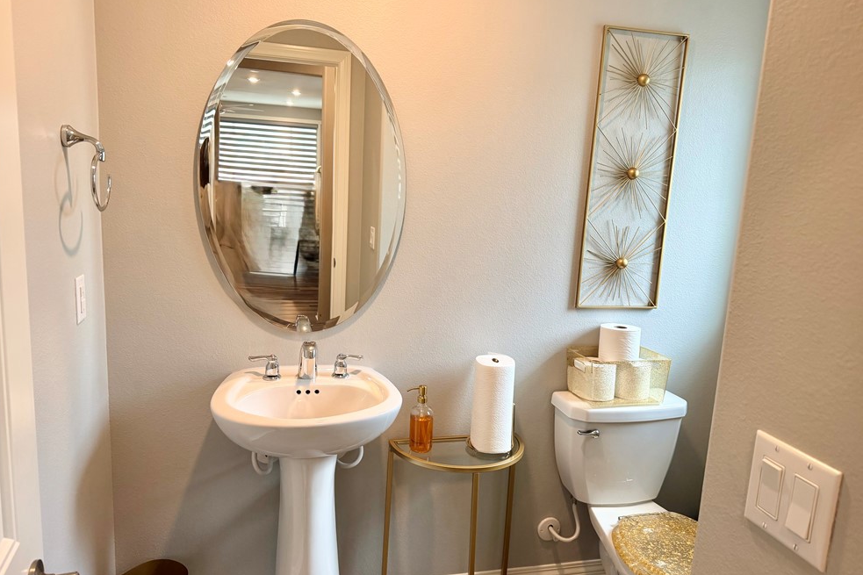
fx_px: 623
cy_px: 297
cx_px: 428
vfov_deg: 49.5
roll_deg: -3.1
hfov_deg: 69.4
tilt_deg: -9.7
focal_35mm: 26
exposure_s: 1/120
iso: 160
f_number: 1.78
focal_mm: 6.76
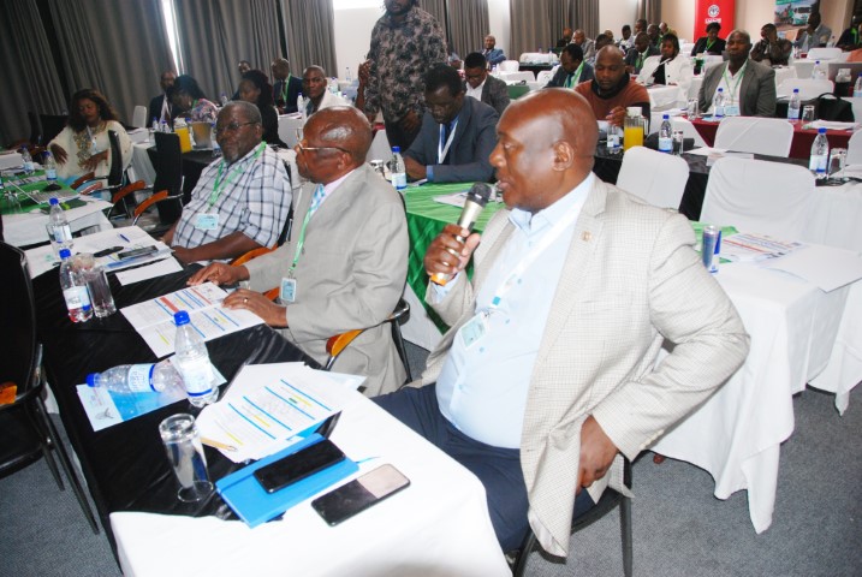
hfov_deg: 67.3
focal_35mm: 27
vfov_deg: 48.1
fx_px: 647
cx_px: 431
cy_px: 288
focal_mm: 18
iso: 200
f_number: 3.5
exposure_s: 1/60
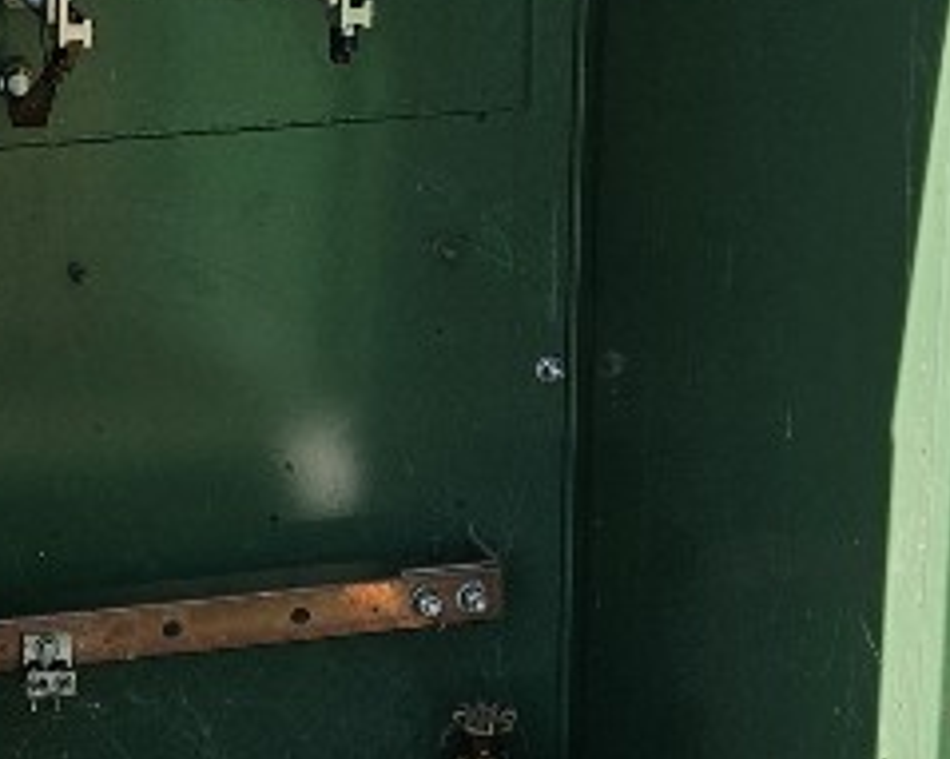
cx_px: 147
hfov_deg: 20.1
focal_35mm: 94
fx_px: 2642
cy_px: 95
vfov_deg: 16.2
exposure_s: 1/1554
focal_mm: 5.4
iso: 32
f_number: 1.8
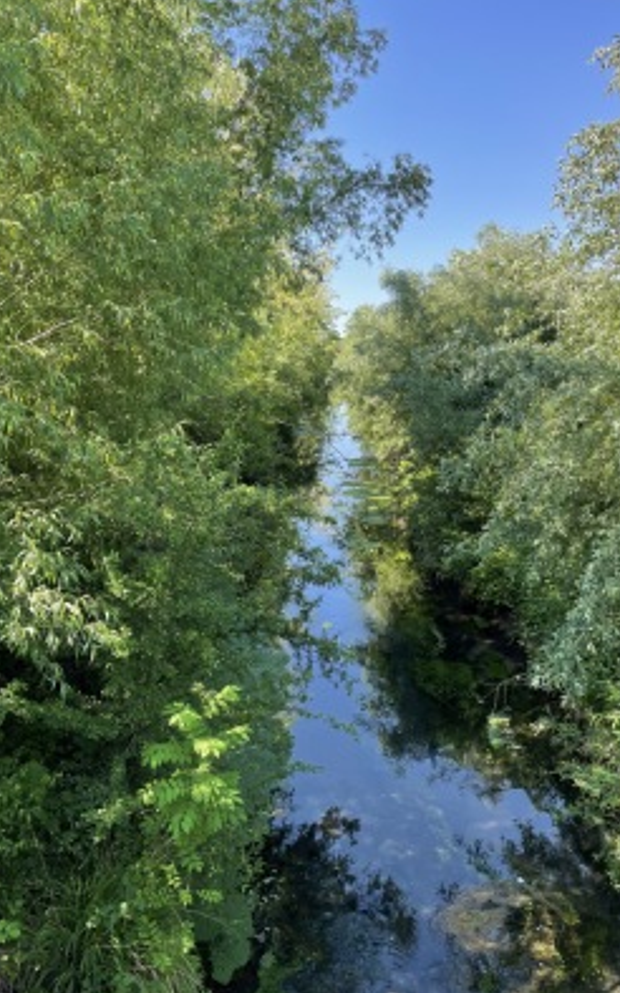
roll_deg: +0.9
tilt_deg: -10.3
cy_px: 496
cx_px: 353
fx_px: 758
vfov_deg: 66.5
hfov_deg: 44.4
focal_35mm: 28
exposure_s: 1/596
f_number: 1.6
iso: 32
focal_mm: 4.2
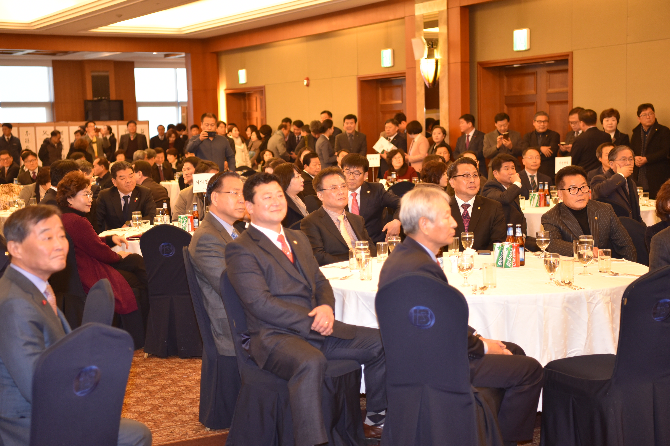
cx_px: 332
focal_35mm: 61
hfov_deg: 32.9
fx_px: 1135
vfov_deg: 22.3
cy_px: 222
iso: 2000
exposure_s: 1/60
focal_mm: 60
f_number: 2.8
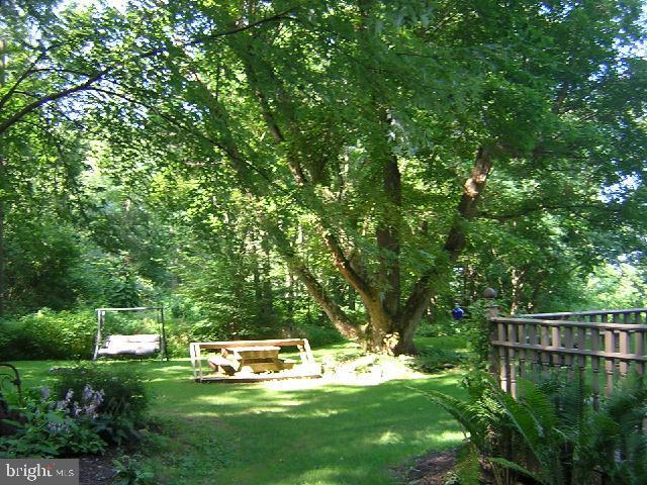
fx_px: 673
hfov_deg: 51.4
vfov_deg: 39.7
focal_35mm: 36
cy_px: 242
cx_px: 324
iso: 100
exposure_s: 1/43.8
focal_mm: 4.7
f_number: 2.6
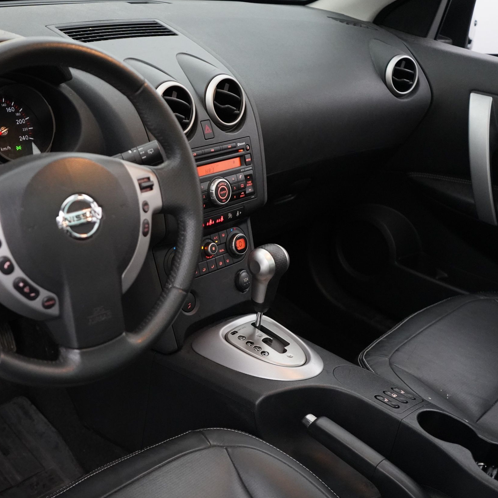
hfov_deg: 40.7
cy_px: 249
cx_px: 129
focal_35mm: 40
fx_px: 651
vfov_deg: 41.9
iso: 8000
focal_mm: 31
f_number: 4
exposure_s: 1/160
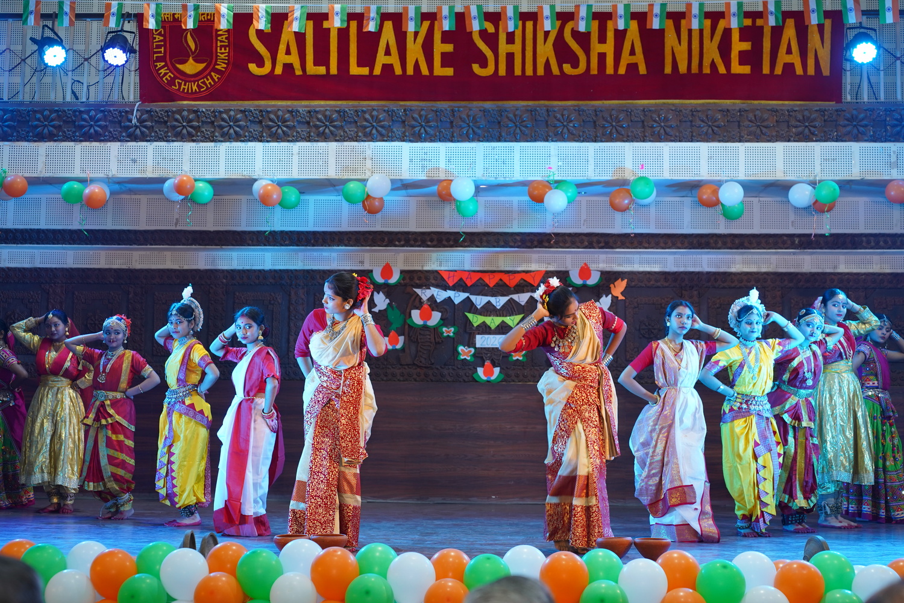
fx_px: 1331
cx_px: 452
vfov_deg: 25.5
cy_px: 302
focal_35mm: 53
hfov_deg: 37.5
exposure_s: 1/100
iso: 1000
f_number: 4.5
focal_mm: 53
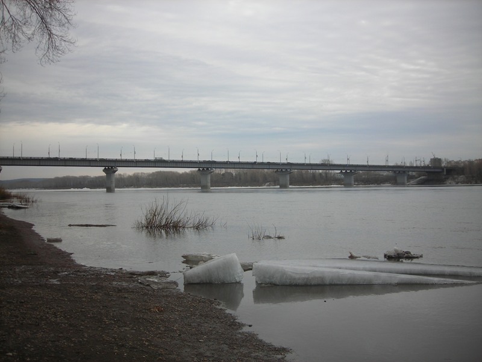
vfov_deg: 37.7
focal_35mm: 38
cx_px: 241
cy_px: 181
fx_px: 529
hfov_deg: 49.0
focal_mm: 6.3
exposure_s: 1/358
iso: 50
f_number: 3.2
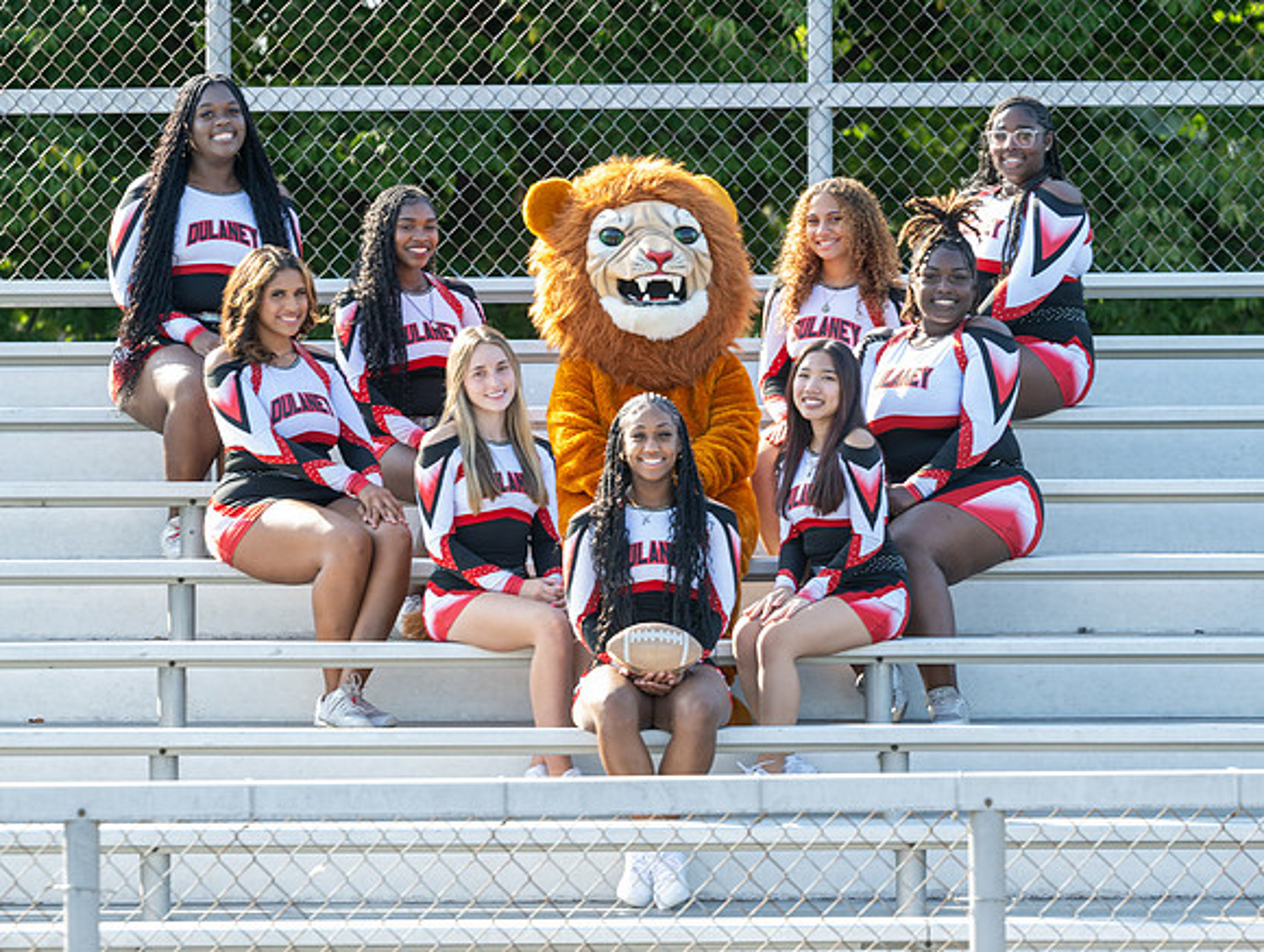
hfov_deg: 10.3
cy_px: 472
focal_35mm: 192
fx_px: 7010
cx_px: 692
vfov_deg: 7.8
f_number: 4.5
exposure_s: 1/200
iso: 200
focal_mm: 140
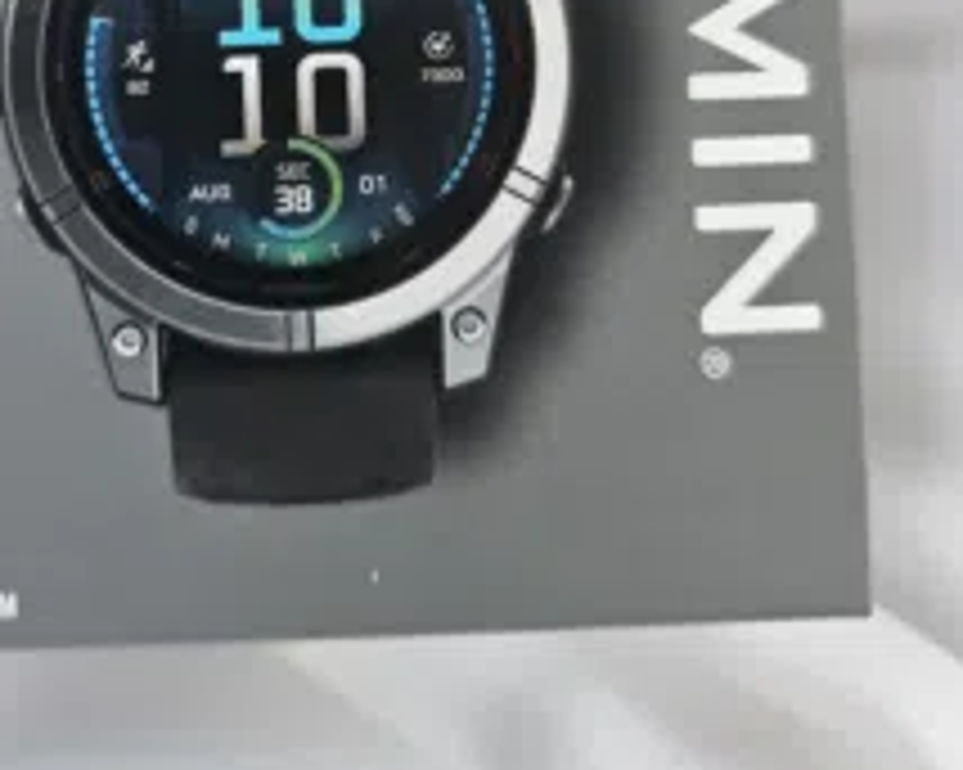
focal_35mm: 42
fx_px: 1196
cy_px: 81
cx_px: 297
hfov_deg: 43.0
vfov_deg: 33.8
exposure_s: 1/359
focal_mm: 5.4
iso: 200
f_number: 1.8
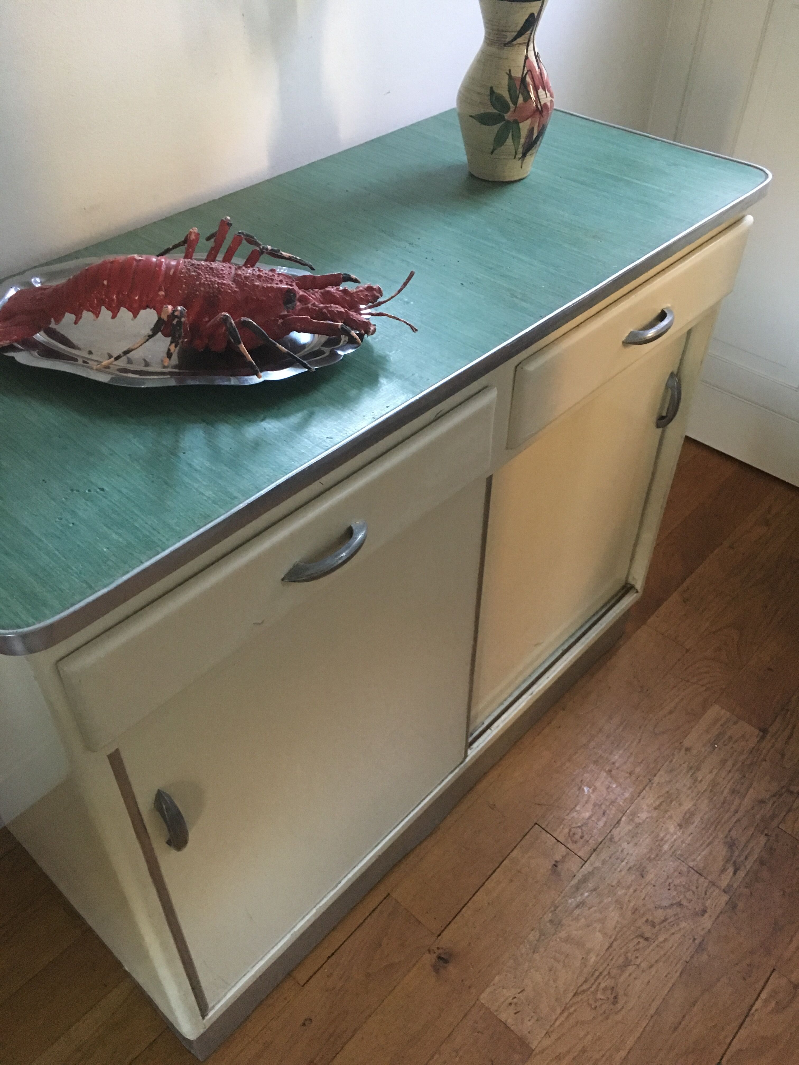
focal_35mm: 29
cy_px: 532
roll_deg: -0.7
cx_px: 400
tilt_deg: -42.3
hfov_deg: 48.2
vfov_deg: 61.7
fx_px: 892
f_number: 2.2
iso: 200
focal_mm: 4.15
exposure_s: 1/17
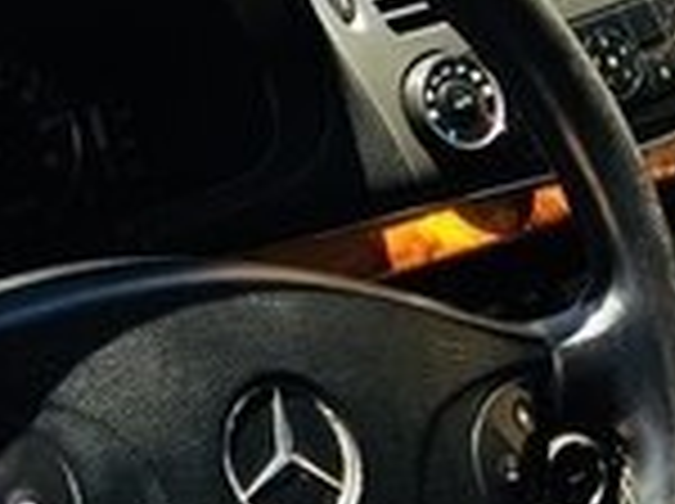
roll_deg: -0.3
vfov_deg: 10.5
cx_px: 576
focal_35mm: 128
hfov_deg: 15.3
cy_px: 1033
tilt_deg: -36.8
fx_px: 2492
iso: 32
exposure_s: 1/157
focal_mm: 4.15
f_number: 2.2
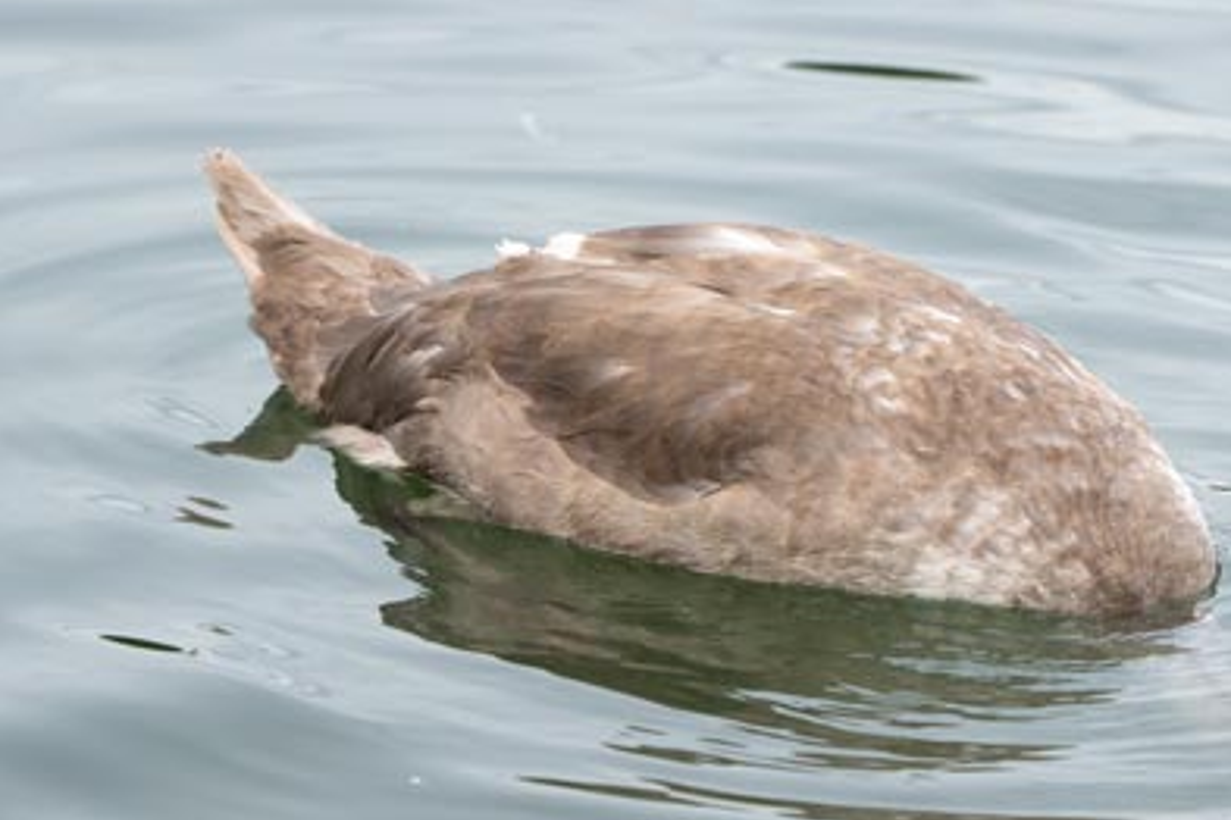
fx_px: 15660
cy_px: 448
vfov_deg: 3.0
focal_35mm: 458
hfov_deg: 4.5
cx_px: 933
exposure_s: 1/1250
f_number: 6.3
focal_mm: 300
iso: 500
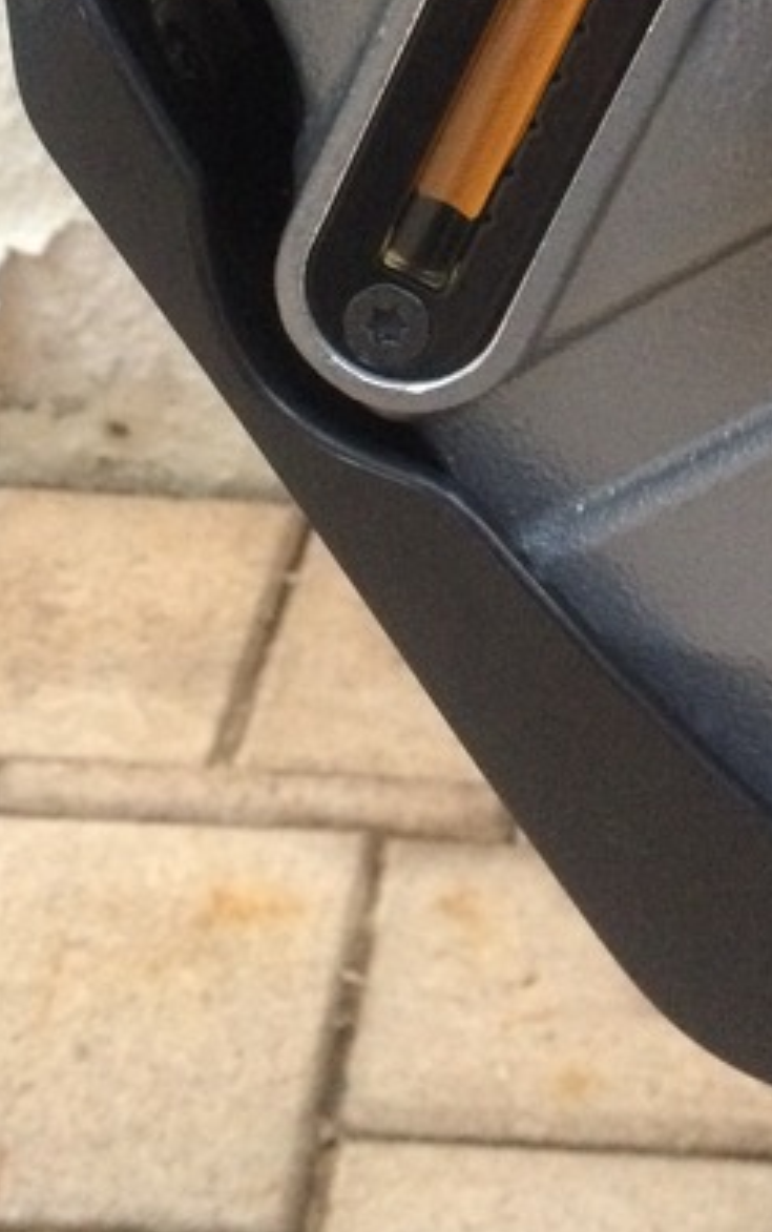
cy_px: 137
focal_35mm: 67
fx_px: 2251
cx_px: 586
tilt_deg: -17.9
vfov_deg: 29.4
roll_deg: -1.8
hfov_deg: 19.3
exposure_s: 1/30
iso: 320
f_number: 2.2
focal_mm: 4.15
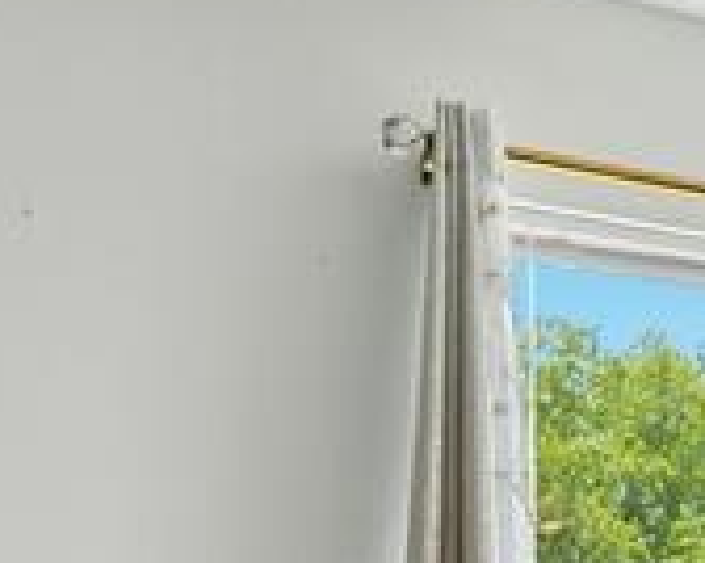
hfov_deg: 17.2
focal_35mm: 86
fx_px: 1792
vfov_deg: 16.6
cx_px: 1347
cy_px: 769
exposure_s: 1/15
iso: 800
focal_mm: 10
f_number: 8
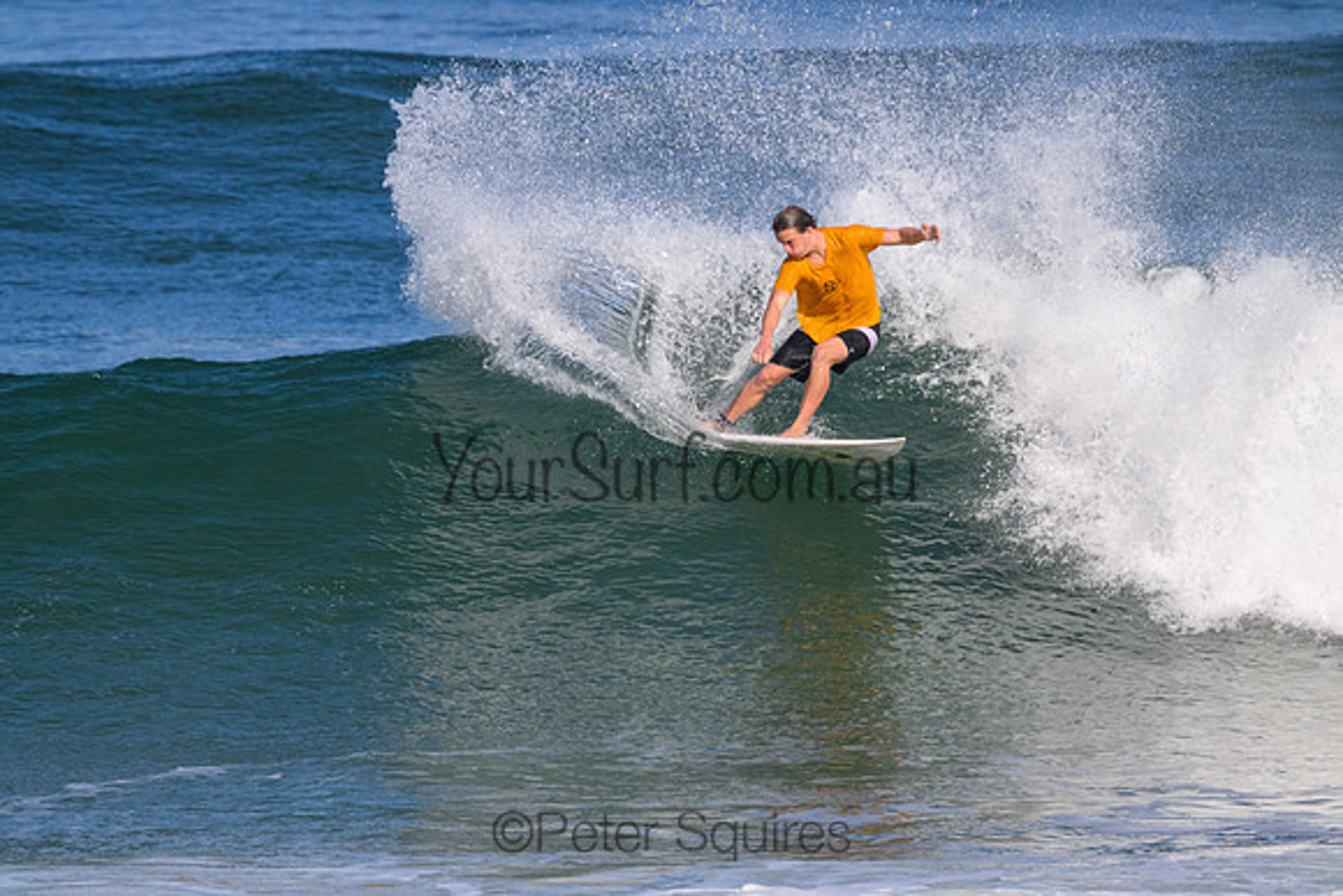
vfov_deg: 1.7
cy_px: 448
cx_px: 672
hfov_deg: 2.6
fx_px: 29850
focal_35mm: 800
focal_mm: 800
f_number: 11
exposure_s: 1/2000
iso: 1250
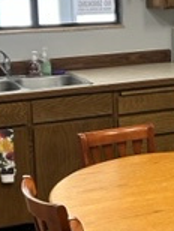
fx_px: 722
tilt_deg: -10.2
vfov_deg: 18.2
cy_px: 86
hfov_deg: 13.6
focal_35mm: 108
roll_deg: +2.0
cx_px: 170
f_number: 1.5
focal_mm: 5.7
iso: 125
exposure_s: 1/120
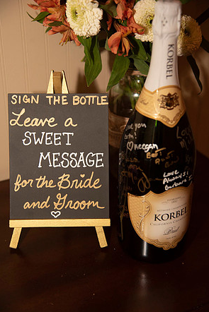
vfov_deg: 33.9
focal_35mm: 59
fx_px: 513
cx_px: 105
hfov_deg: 23.0
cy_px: 154
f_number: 4
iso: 640
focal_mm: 58
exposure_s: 1/200
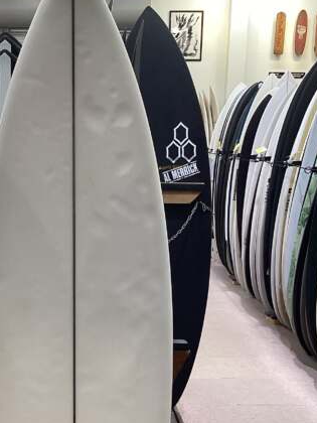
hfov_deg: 24.5
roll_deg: -0.3
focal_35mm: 59
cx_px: 75
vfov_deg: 32.1
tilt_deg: -14.7
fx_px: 720
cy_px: 314
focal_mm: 3.3
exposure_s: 1/50
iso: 80
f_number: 2.4
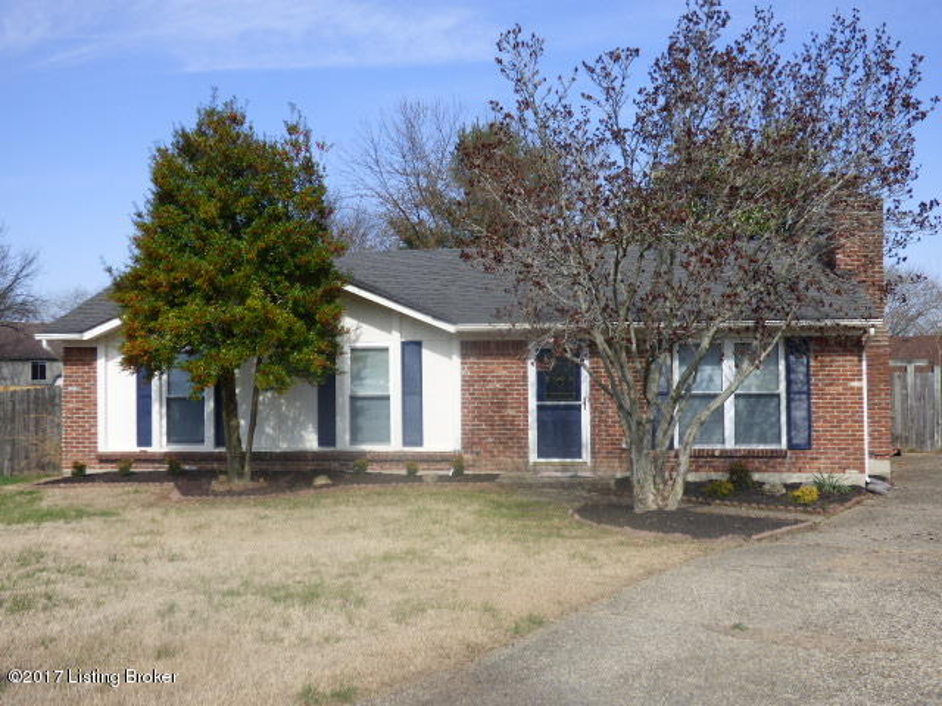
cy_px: 353
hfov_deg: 51.4
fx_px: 980
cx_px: 471
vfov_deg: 39.7
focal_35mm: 36
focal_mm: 6.18
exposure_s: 1/1000
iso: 100
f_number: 3.4
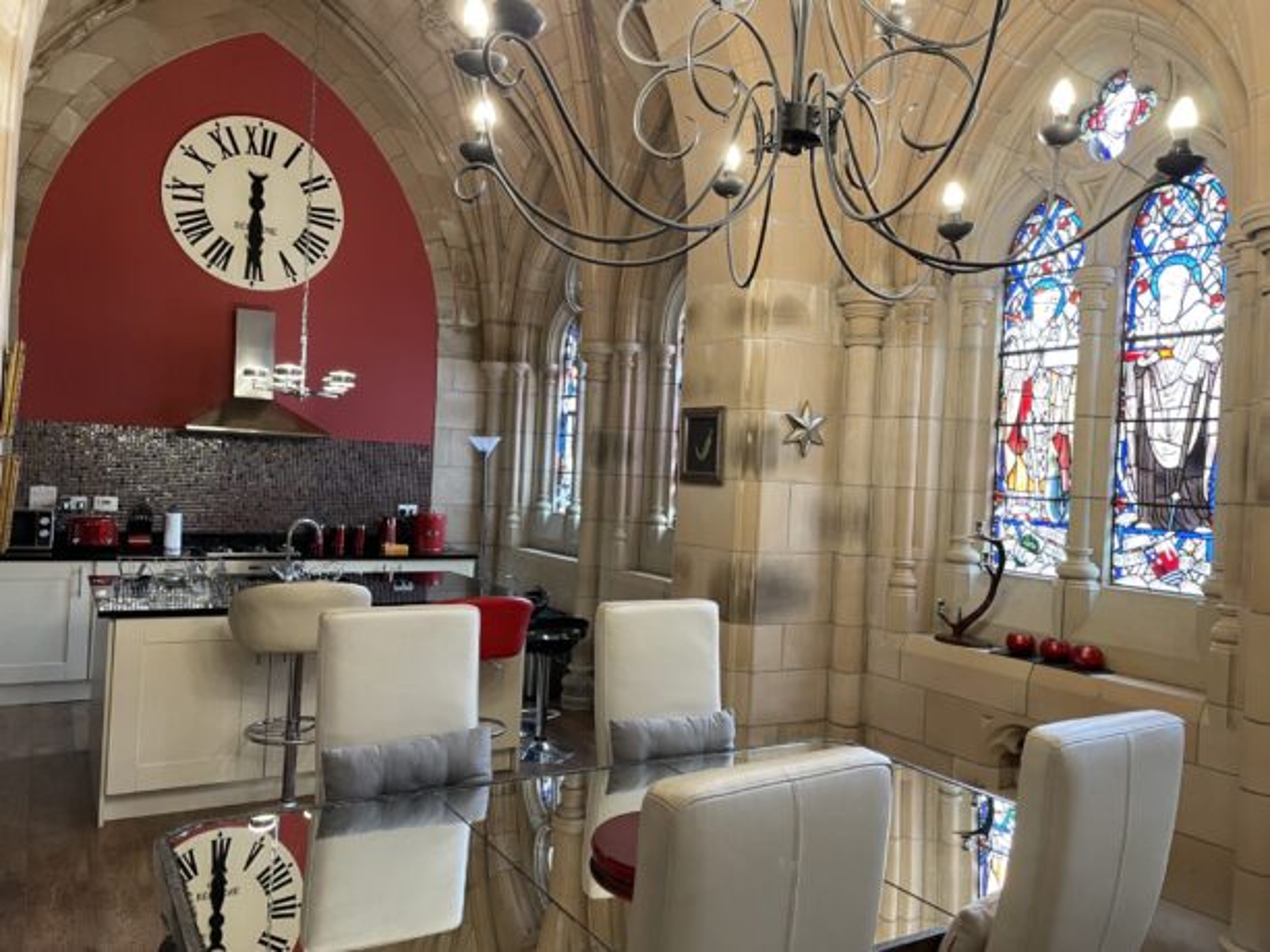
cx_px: 635
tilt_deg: +0.1
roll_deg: -2.9
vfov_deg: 53.1
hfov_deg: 67.3
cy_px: 476
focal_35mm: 26
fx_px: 954
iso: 160
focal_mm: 4.2
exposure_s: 1/50
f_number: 1.6
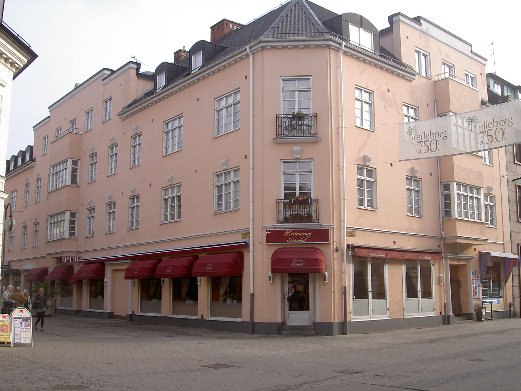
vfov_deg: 36.8
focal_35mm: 39
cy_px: 196
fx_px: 587
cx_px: 260
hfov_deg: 47.9
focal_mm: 8
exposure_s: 1/238
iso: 100
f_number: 4.7
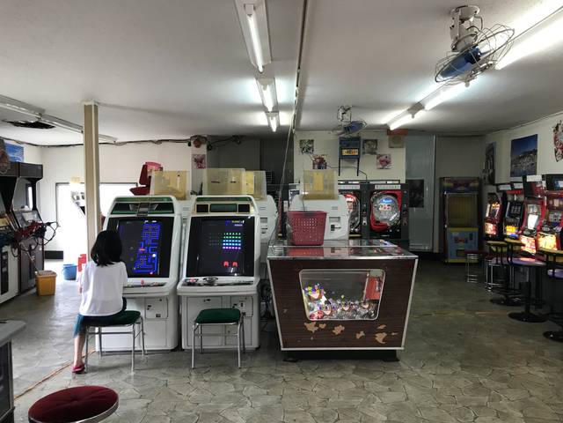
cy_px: 212
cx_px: 282
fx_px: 455
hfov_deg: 63.4
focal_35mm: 28
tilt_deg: -1.4
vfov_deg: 49.7
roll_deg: +0.9
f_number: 1.8
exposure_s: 1/30
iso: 32
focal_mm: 3.99
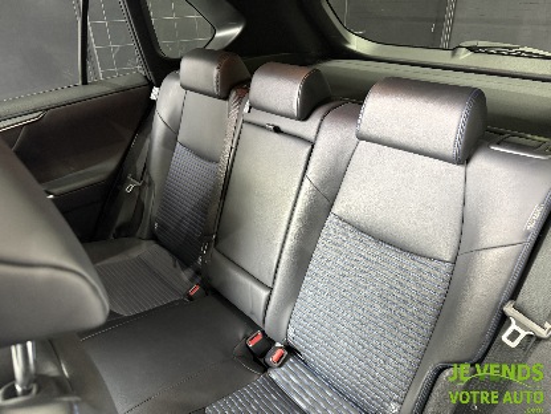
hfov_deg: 71.6
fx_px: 382
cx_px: 276
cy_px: 207
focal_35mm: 24
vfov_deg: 56.8
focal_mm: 6.76
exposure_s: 1/50
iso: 400
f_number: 1.78
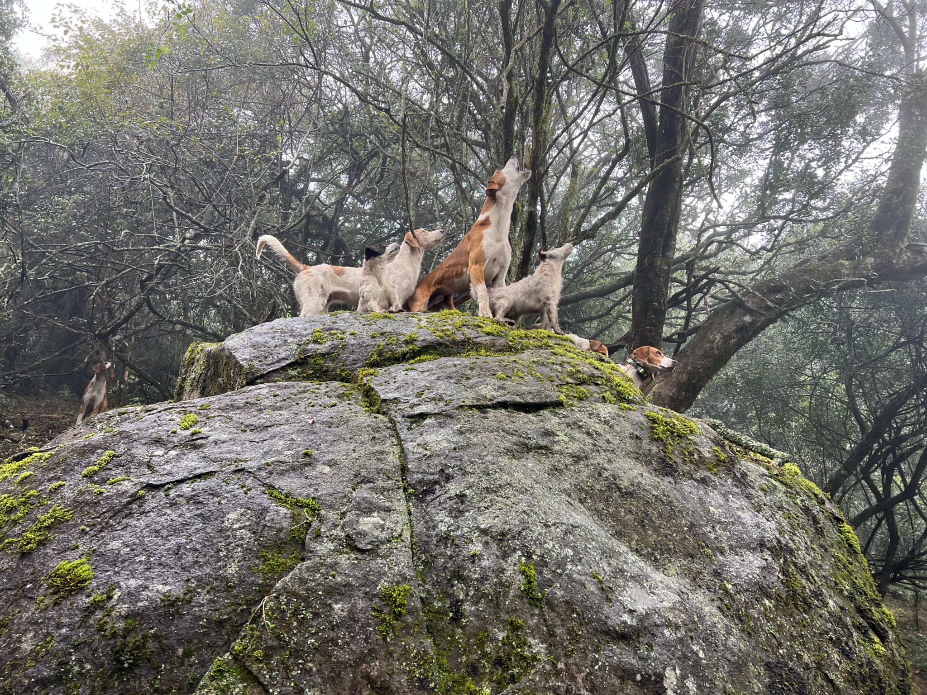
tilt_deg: +29.8
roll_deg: -2.7
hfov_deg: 67.3
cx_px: 464
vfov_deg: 53.1
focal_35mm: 26
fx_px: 696
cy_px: 348
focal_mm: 5.7
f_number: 1.5
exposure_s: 1/121
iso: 64
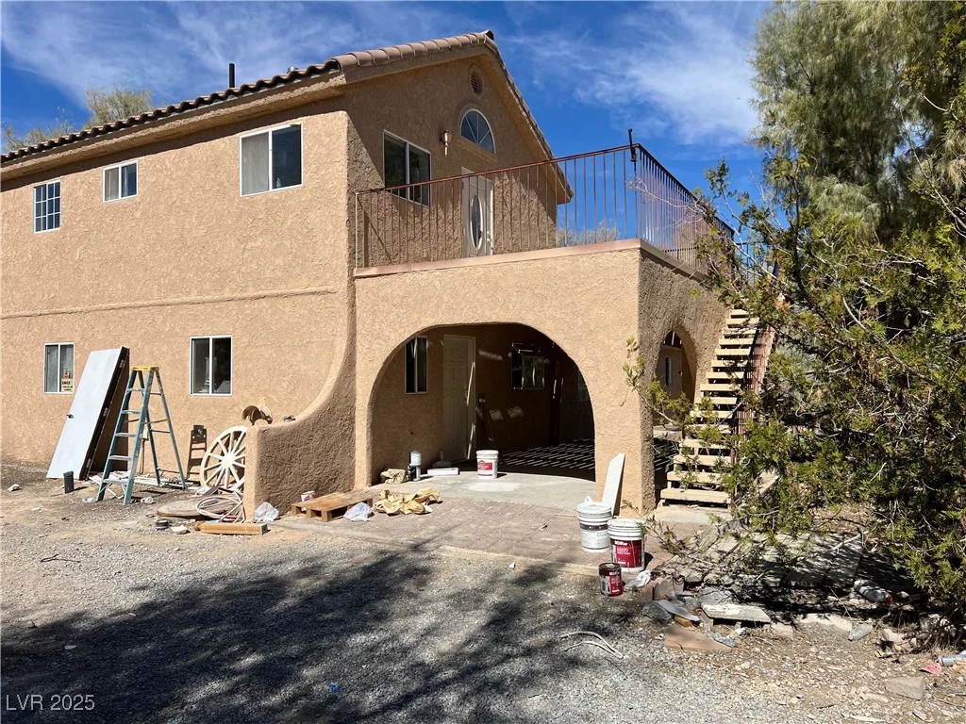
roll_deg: +0.4
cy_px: 362
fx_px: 726
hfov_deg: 67.3
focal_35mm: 26
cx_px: 483
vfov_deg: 53.1
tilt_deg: +1.8
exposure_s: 1/7463
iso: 50
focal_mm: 5.7
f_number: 1.5
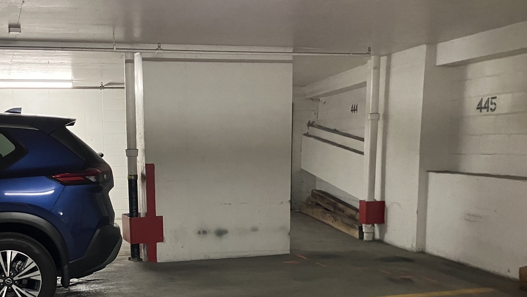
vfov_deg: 26.5
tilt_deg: -8.9
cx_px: 184
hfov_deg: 45.8
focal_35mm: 44
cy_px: 248
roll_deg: +1.6
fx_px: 615
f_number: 1.8
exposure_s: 1/30
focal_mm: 3.99
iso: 640
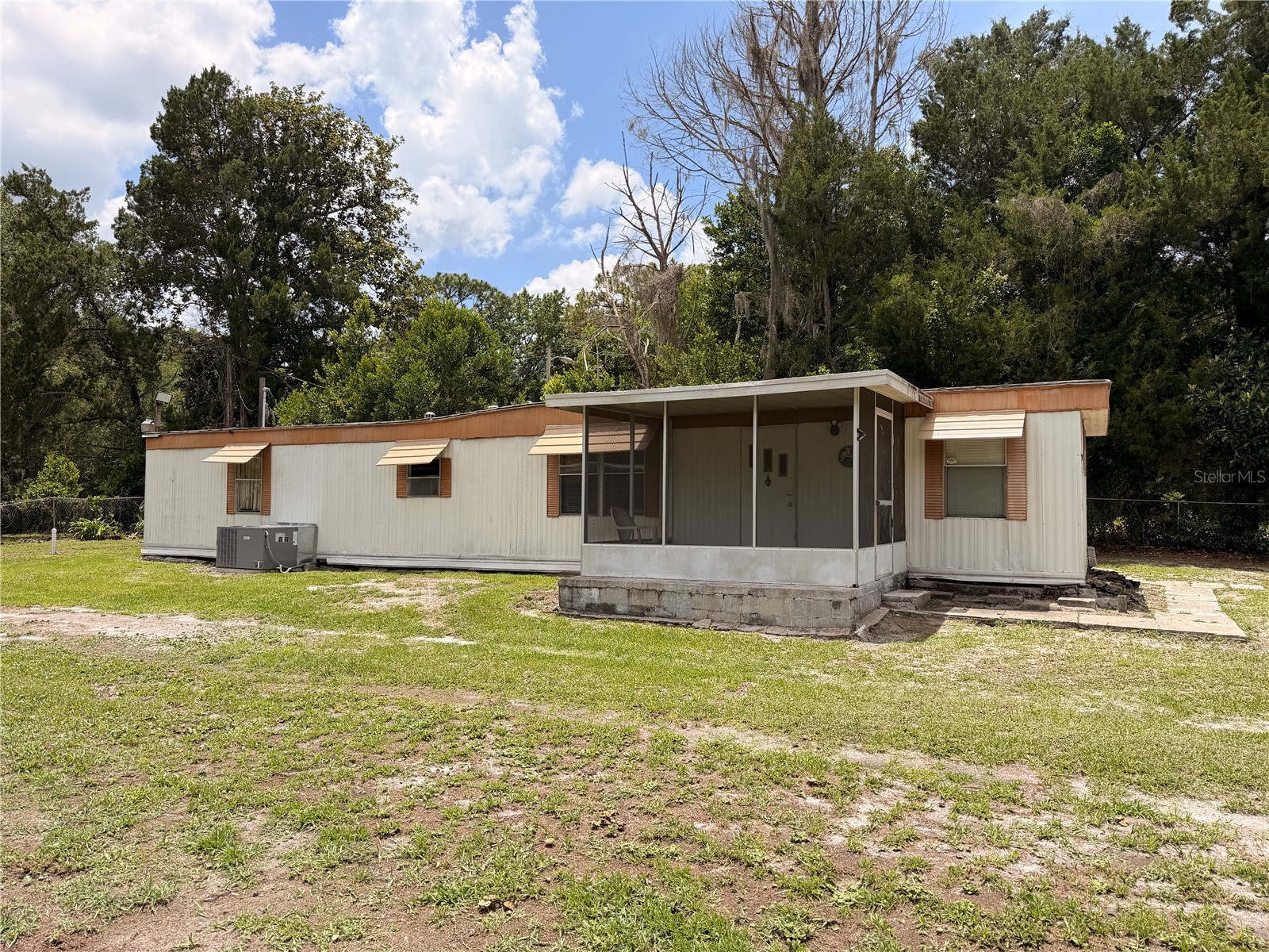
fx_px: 880
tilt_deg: +2.7
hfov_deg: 71.6
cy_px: 476
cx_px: 634
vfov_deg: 56.8
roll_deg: -0.1
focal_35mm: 24
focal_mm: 6.76
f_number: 1.78
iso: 80
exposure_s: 1/4673
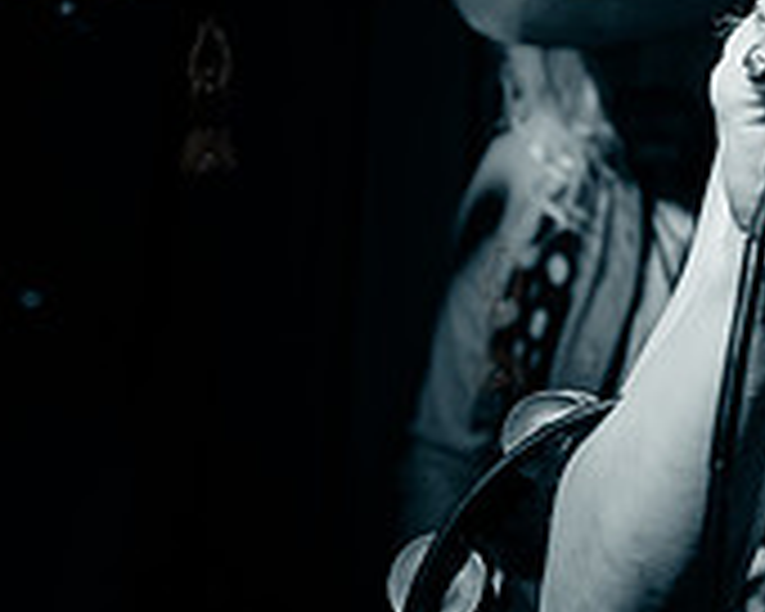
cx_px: 1169
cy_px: 38
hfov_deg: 14.8
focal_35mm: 120
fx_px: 2717
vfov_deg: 12.7
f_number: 3.5
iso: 4000
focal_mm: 35
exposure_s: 1/400
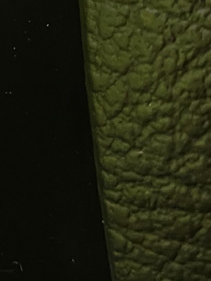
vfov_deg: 14.2
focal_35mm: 129
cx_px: -202
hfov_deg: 10.6
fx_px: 1048
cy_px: -159
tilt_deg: -40.7
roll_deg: -3.0
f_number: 1.8
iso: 320
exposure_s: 1/50
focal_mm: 4.25
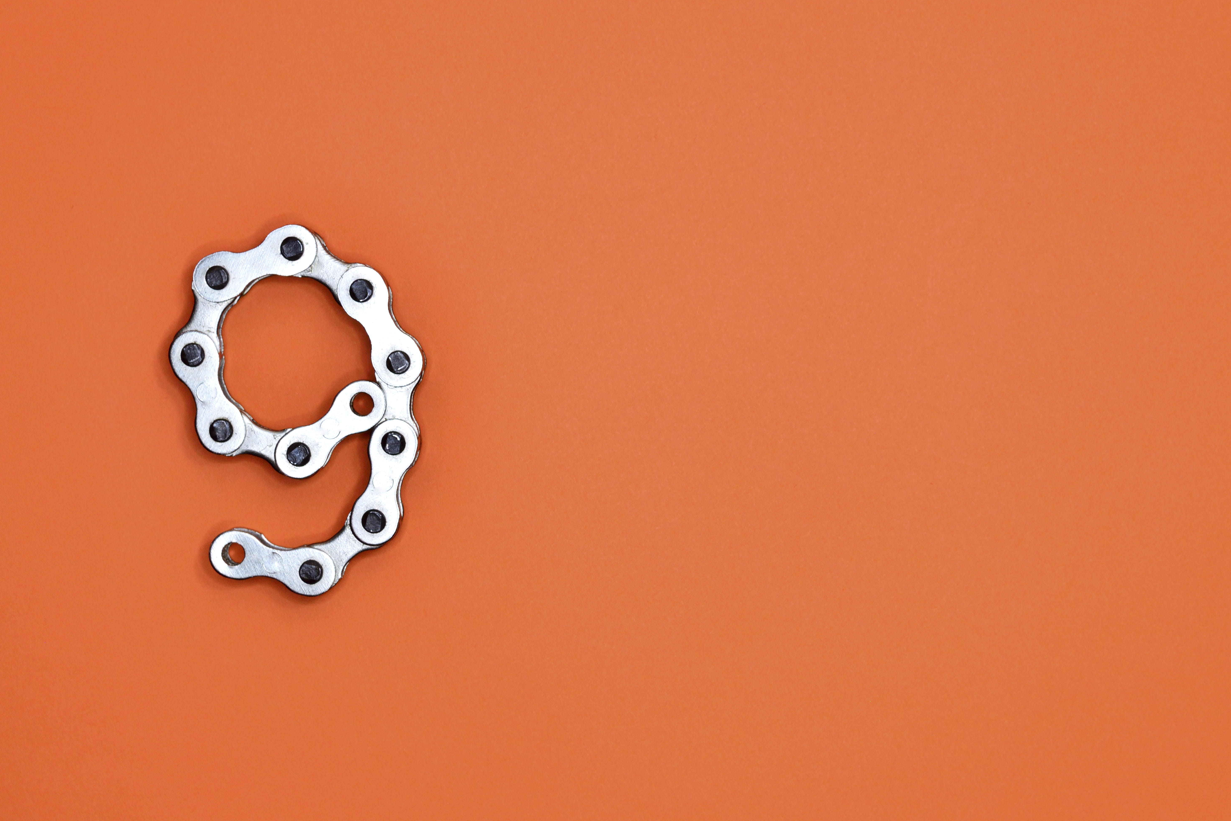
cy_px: 410
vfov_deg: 17.7
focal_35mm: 77
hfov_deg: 26.3
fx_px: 2633
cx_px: 628
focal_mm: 50
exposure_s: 1/30
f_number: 8
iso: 200
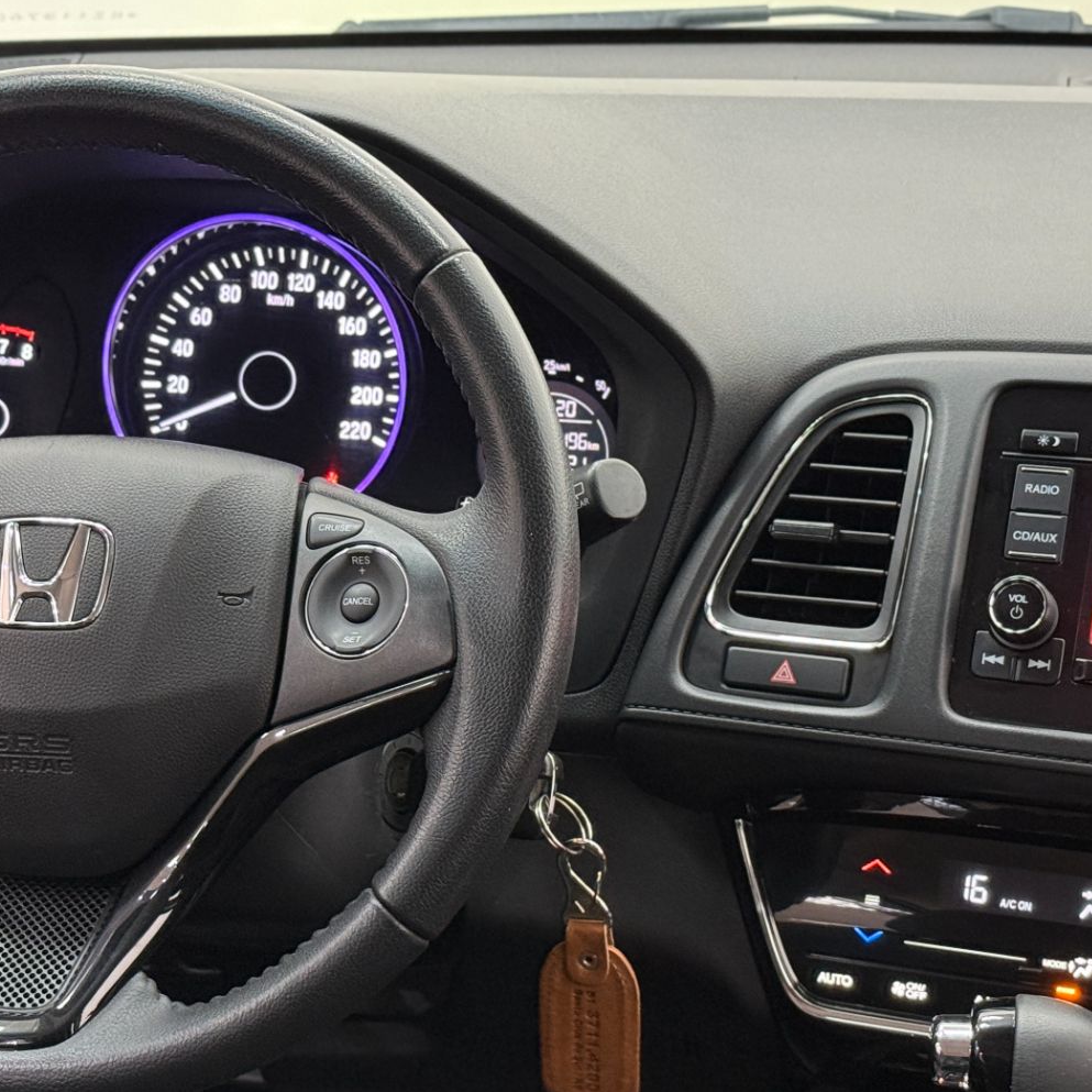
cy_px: 620
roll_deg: -0.3
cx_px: 573
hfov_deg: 21.1
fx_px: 2927
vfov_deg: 21.1
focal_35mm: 82
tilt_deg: -20.4
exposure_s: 1/40
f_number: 1.78
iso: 320
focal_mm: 6.76
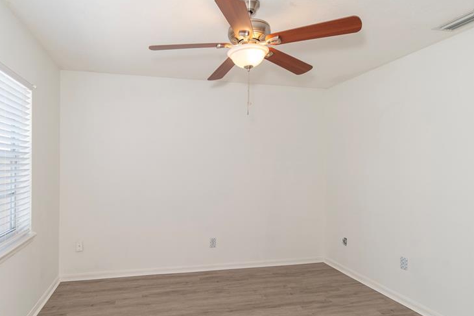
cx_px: 203
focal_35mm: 21
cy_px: 167
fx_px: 276
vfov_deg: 59.4
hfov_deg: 80.7
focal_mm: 15
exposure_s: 1/40
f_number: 8
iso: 200
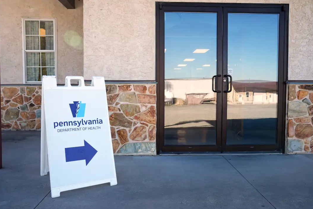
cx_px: 159
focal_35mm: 30
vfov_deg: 43.6
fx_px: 261
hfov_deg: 61.9
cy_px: 103
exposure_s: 1/160
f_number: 7.1
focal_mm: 29
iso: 250
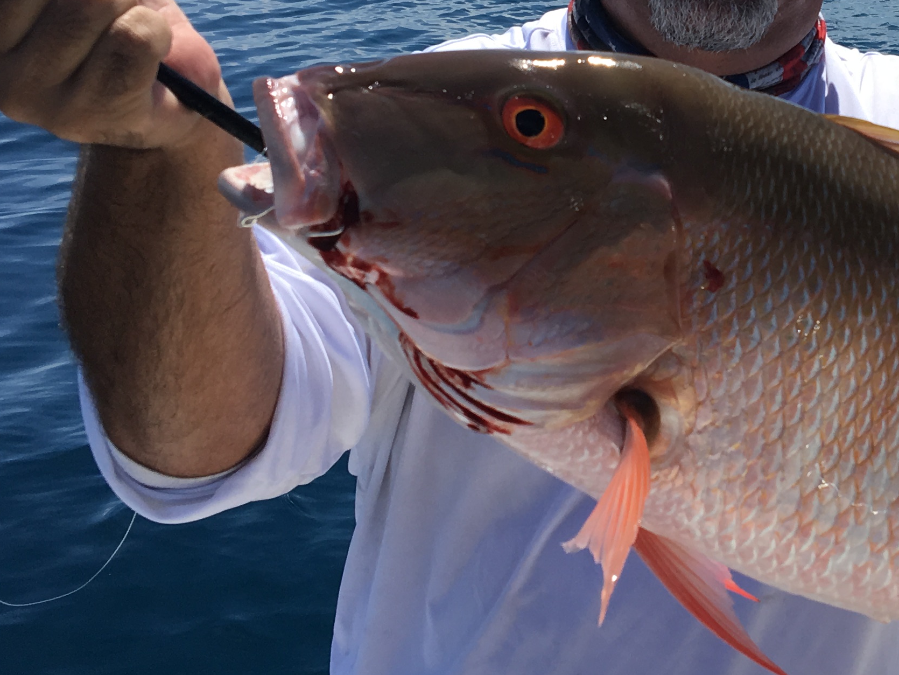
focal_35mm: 70
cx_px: 802
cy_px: 133
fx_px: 1818
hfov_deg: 26.9
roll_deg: +1.4
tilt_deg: -11.2
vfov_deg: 20.8
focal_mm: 4.15
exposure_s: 1/2198
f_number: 2.2
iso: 25
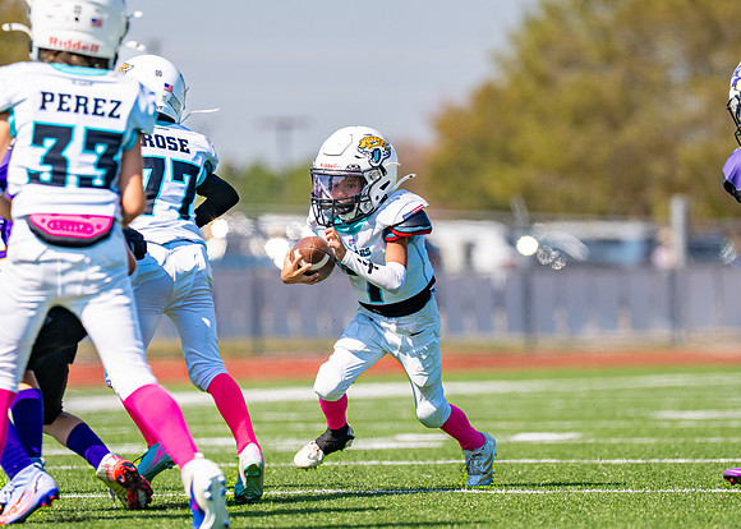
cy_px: 270
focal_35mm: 348
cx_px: 395
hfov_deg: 5.8
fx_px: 7321
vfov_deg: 4.1
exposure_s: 1/2500
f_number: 2.8
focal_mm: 200
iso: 100
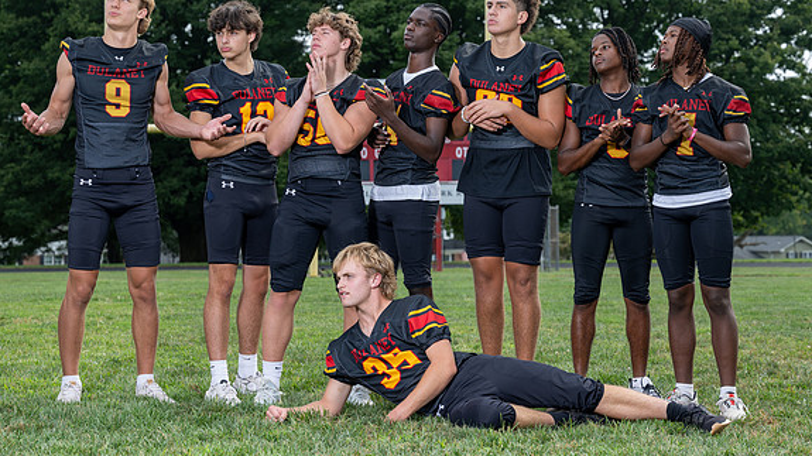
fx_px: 1722
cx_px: 415
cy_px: 191
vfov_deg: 15.1
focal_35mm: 80
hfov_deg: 26.5
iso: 100
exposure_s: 1/160
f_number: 5.6
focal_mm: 70
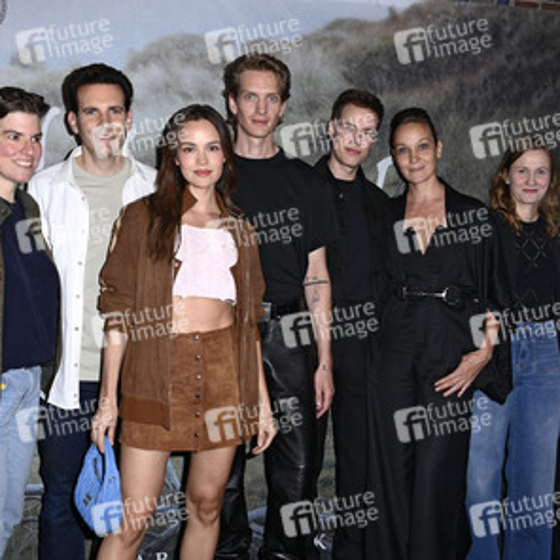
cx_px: 279
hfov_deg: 38.3
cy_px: 278
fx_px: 805
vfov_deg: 38.3
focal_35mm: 44
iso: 640
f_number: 5.6
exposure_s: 1/250
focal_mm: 34
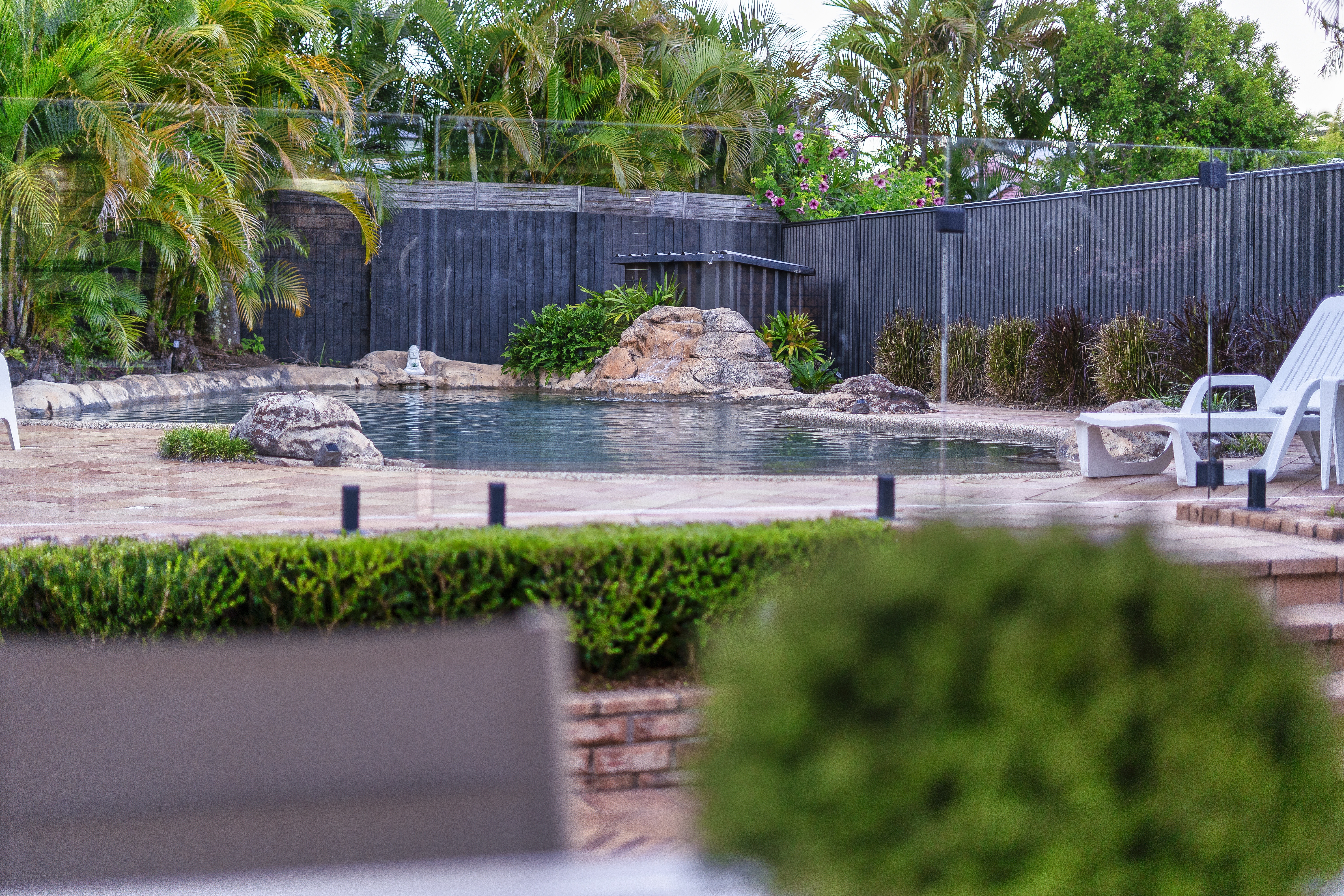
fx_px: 1867
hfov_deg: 39.6
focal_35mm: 50
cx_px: 672
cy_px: 448
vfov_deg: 27.0
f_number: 1.8
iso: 320
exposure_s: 1/320
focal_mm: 50
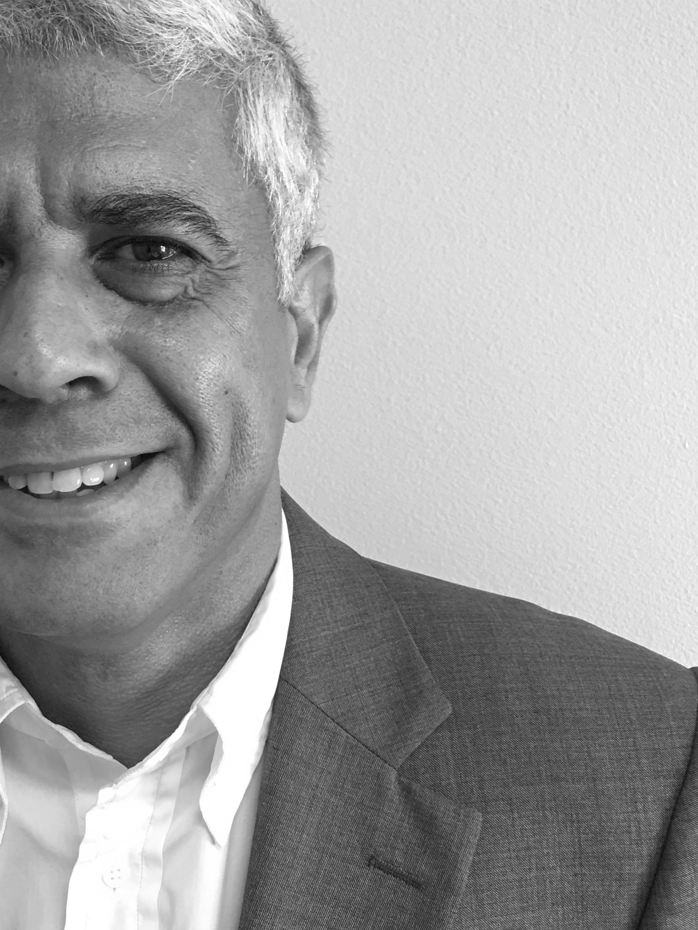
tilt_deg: -8.4
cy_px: 450
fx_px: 1425
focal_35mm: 53
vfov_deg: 36.2
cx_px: 148
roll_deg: +1.1
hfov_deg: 27.0
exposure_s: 1/33
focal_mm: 4.15
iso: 50
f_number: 2.2
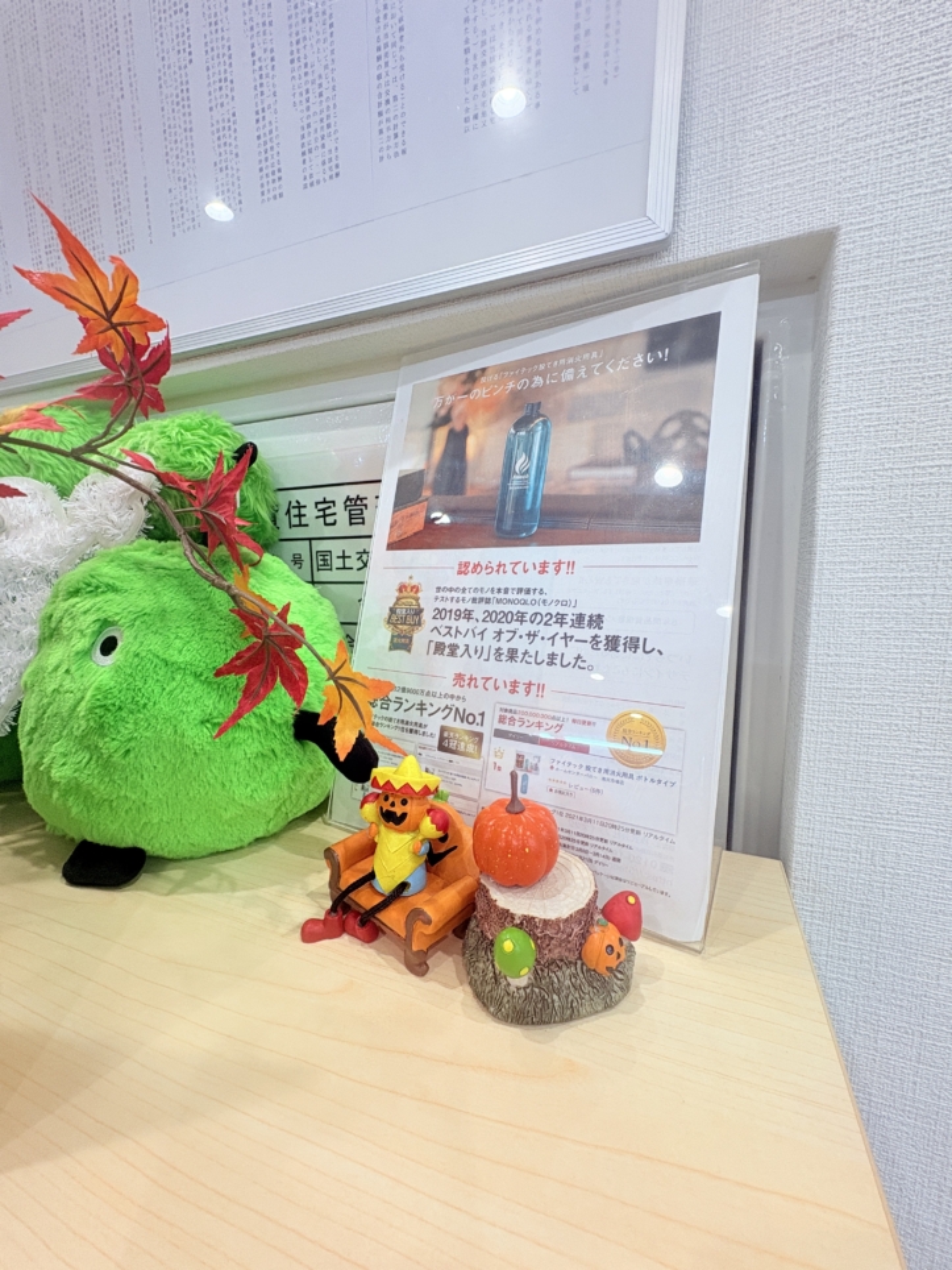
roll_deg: +0.9
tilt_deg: -8.2
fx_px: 513
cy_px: 635
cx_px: 476
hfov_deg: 85.7
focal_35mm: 14
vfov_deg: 102.1
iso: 100
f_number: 2.2
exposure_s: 1/100
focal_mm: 2.22
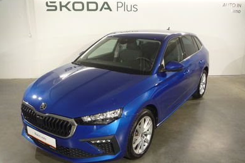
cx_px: 123
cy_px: 87
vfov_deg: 41.1
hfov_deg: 58.7
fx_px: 218
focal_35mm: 32
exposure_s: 1/30
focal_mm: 5.2
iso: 250
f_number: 3.3
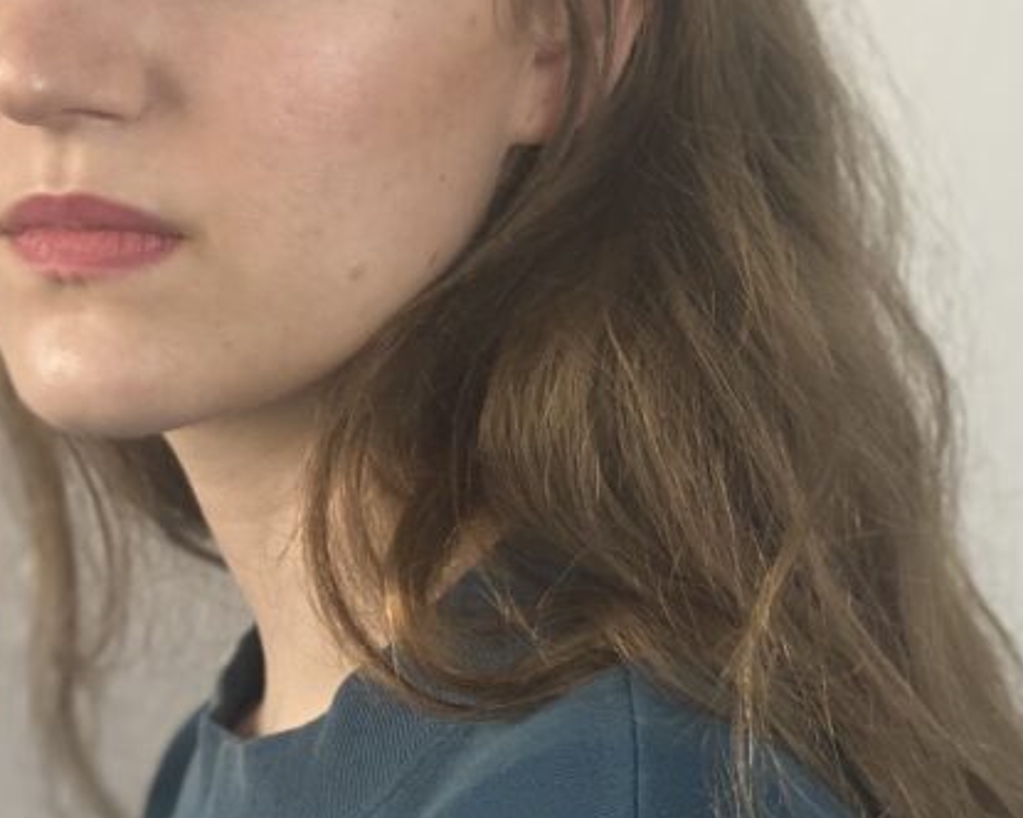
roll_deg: -2.0
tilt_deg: -1.2
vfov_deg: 11.6
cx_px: 476
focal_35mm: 133
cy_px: 192
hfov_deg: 14.5
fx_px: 4027
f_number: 2
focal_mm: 6
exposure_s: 1/100
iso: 50
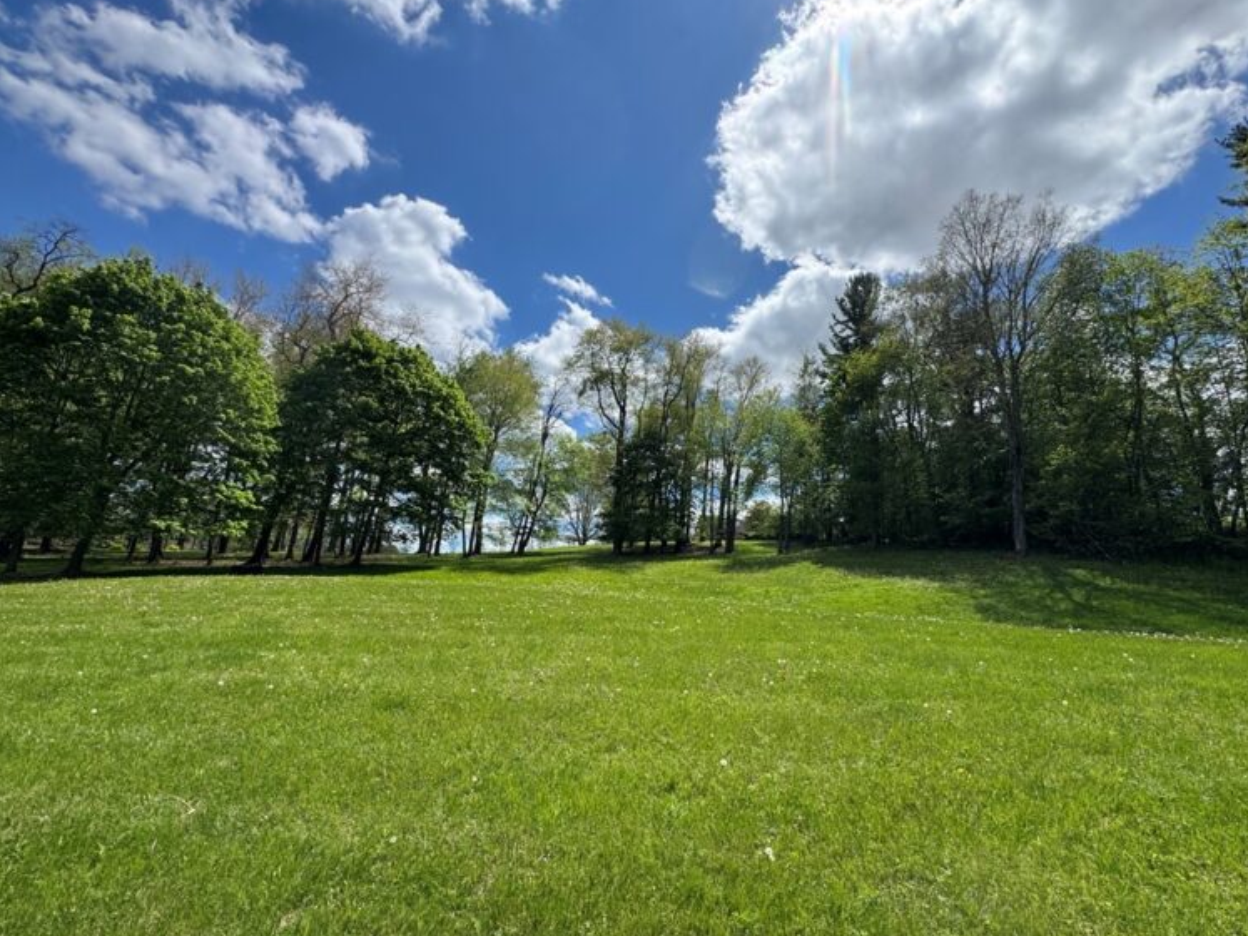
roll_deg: -5.2
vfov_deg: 81.7
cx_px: 638
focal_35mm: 15
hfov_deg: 98.2
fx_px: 541
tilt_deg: +14.2
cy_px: 475
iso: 50
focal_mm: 2.22
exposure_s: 1/2584
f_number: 2.2
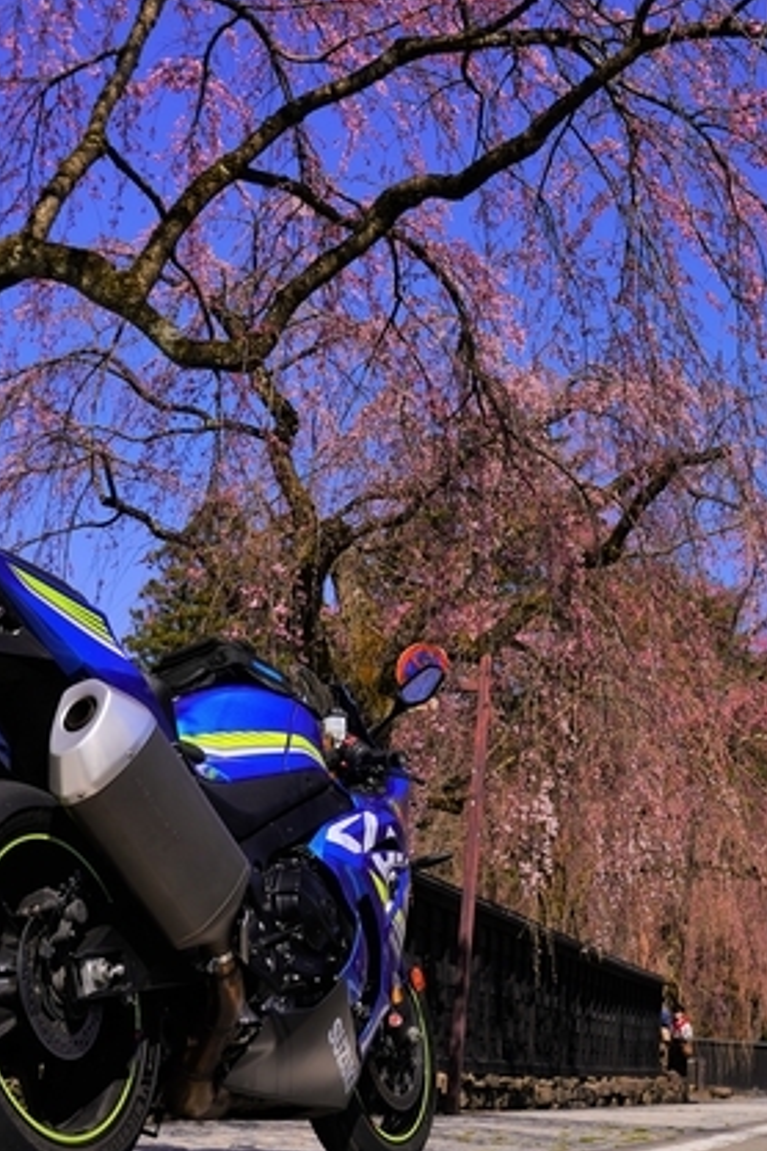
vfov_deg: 42.7
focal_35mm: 46
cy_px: 553
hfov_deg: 28.7
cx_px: 590
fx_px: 1470
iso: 100
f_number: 5.6
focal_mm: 24
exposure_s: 1/1250
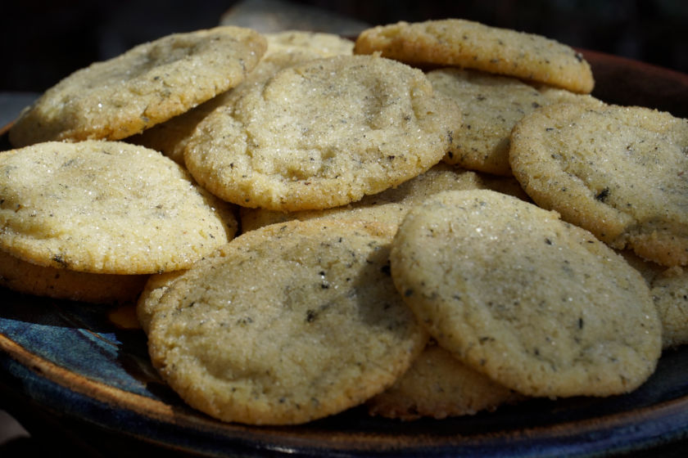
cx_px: 344
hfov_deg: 10.2
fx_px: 3870
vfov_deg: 6.8
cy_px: 229
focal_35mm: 202
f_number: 9
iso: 400
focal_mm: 135
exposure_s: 1/800
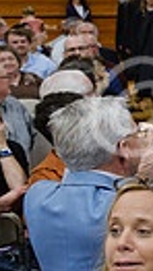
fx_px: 798
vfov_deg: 19.3
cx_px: 579
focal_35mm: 111
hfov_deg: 7.9
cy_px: 125
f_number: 3.2
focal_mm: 16
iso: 1250
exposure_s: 1/100
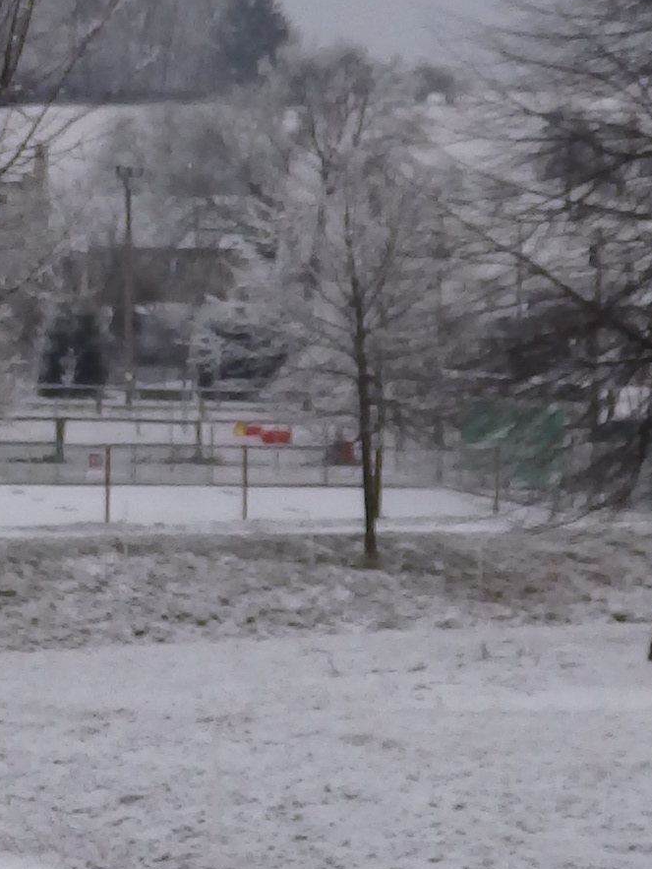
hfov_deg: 7.5
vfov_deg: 10.2
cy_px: 212
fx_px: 4843
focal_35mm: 193
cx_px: -545
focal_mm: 6.6
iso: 100
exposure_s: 1/800
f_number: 3.6
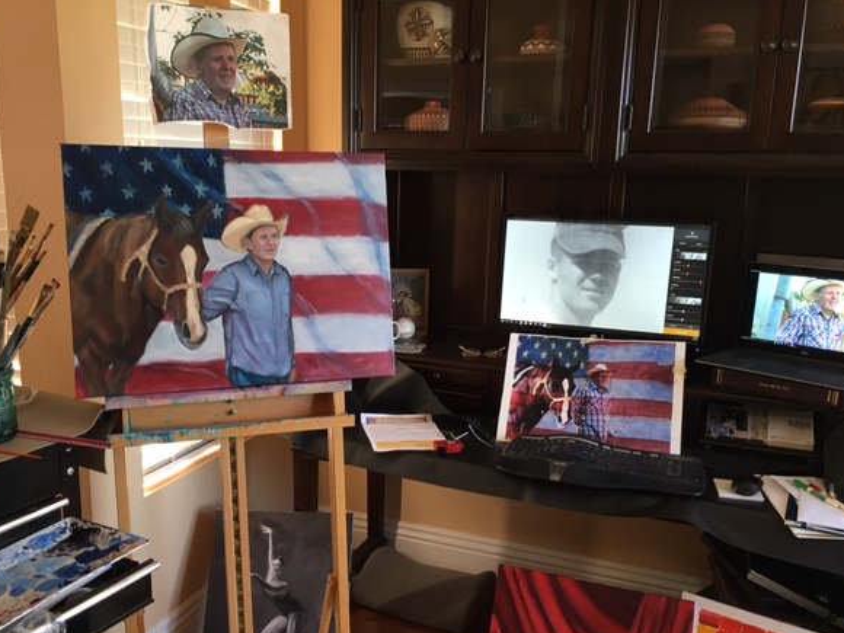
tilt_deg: -12.7
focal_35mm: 32
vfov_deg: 44.1
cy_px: 346
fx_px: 780
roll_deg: -0.9
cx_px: 400
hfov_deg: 56.8
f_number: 2.2
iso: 64
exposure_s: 1/30
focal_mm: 4.15
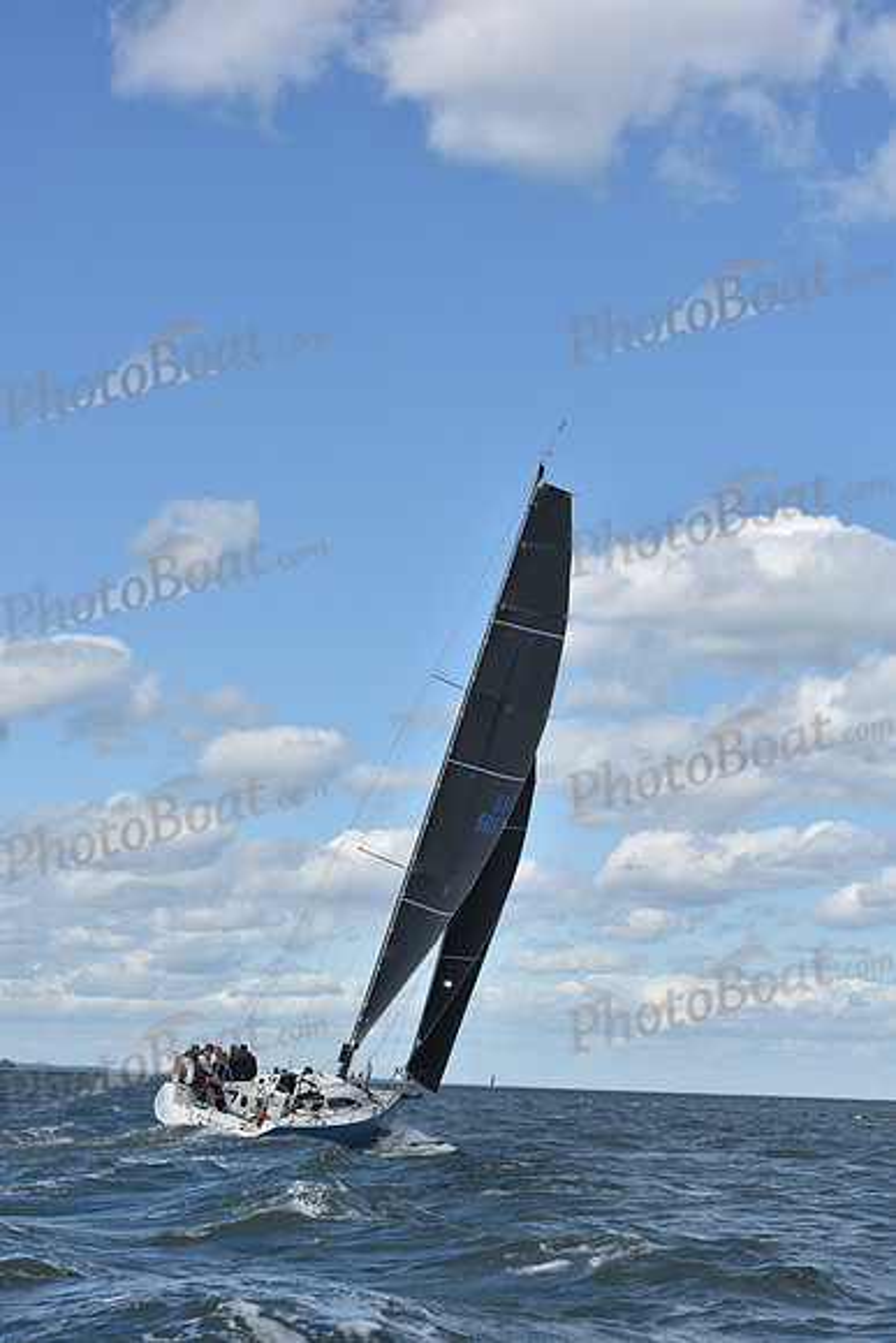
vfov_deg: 26.0
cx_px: 448
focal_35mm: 78
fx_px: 2910
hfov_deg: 17.5
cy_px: 672
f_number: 10
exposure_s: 1/1000
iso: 320
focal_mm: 78
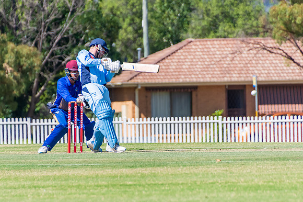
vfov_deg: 1.7
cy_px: 128
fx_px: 6645
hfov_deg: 2.6
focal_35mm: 790
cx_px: 139
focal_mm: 400
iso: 320
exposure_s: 1/1250
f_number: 7.1
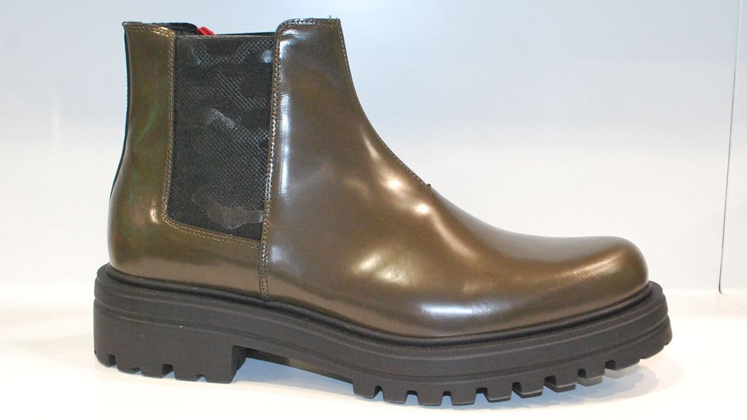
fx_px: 693
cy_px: 194
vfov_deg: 33.7
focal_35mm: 35
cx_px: 371
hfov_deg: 56.6
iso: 1600
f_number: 8
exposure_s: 1/200
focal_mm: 22
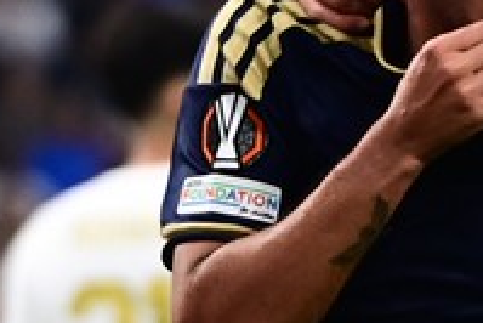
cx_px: 930
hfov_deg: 1.7
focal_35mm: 1208
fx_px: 16219
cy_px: 487
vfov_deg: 1.1
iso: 2500
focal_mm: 200
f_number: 3.2
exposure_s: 1/1000
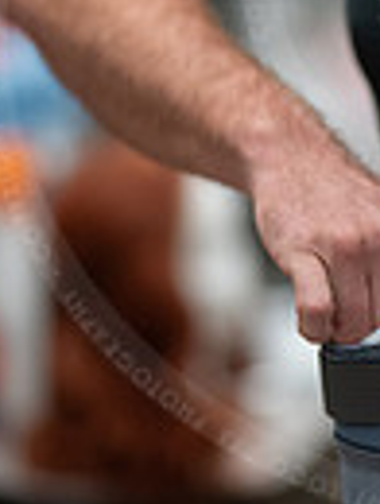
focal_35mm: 282
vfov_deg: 7.0
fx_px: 4114
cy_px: 31
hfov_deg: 5.3
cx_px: 492
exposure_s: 1/1600
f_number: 1.2
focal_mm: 85
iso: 2000
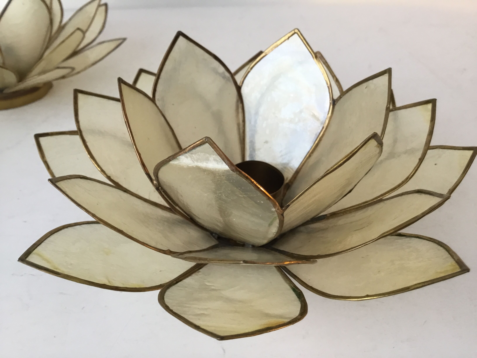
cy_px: 179
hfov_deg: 58.4
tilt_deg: -37.2
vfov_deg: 45.4
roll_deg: +2.3
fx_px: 427
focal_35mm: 31
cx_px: 238
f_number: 2.4
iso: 100
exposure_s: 1/33
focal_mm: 3.3
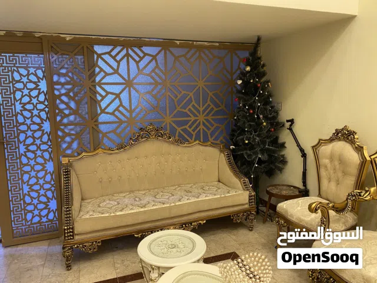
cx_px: 188
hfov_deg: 67.3
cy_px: 142
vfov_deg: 53.1
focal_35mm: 26
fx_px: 283
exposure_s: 1/50
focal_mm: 4.25
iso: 320
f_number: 1.8
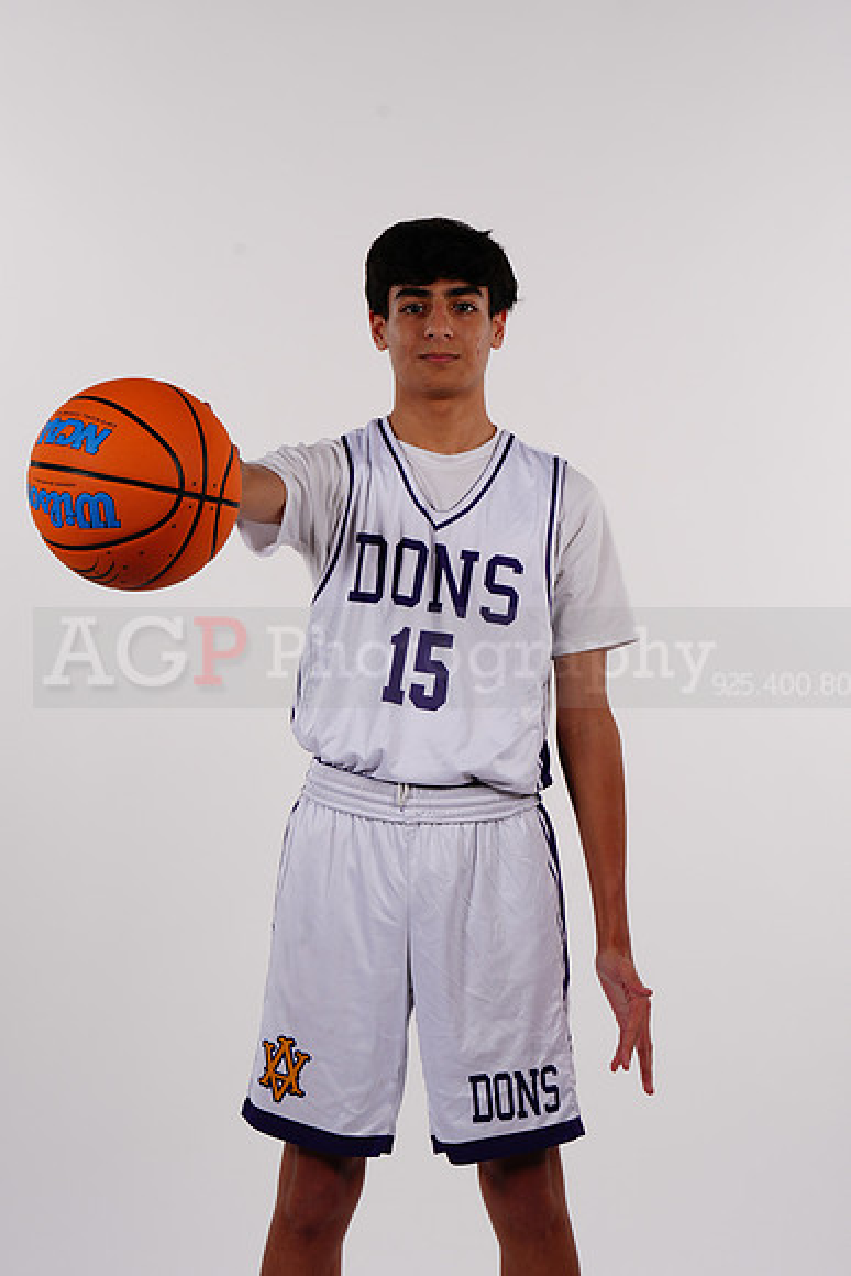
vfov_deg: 15.9
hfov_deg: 10.6
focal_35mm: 129
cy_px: 638
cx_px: 426
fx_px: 4571
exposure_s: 1/500
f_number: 10
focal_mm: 129
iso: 200
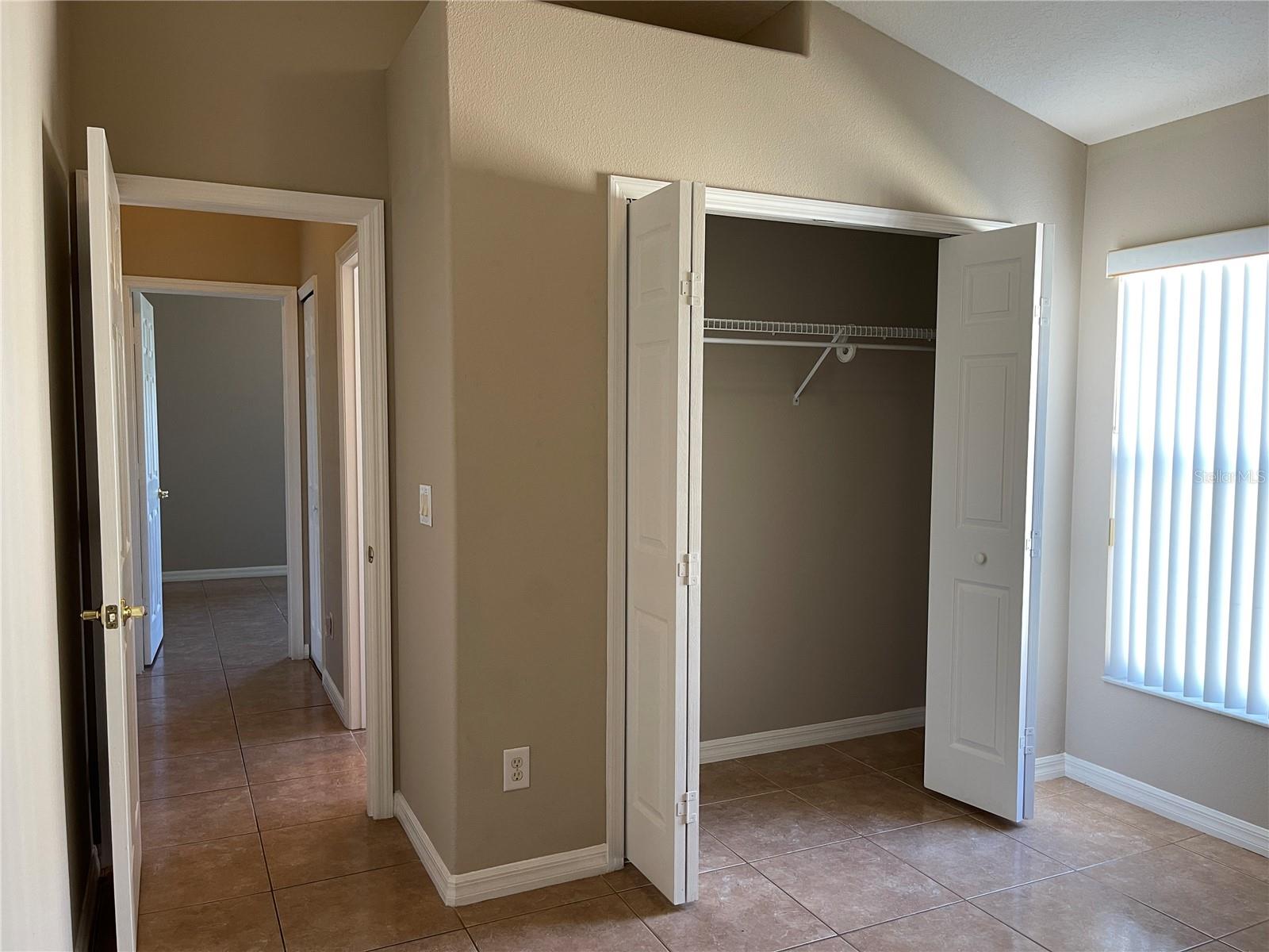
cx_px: 634
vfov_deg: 53.1
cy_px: 476
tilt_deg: -5.3
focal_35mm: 26
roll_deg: -0.3
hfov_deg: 67.3
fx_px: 953
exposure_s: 1/60
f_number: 1.6
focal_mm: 5.1
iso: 100
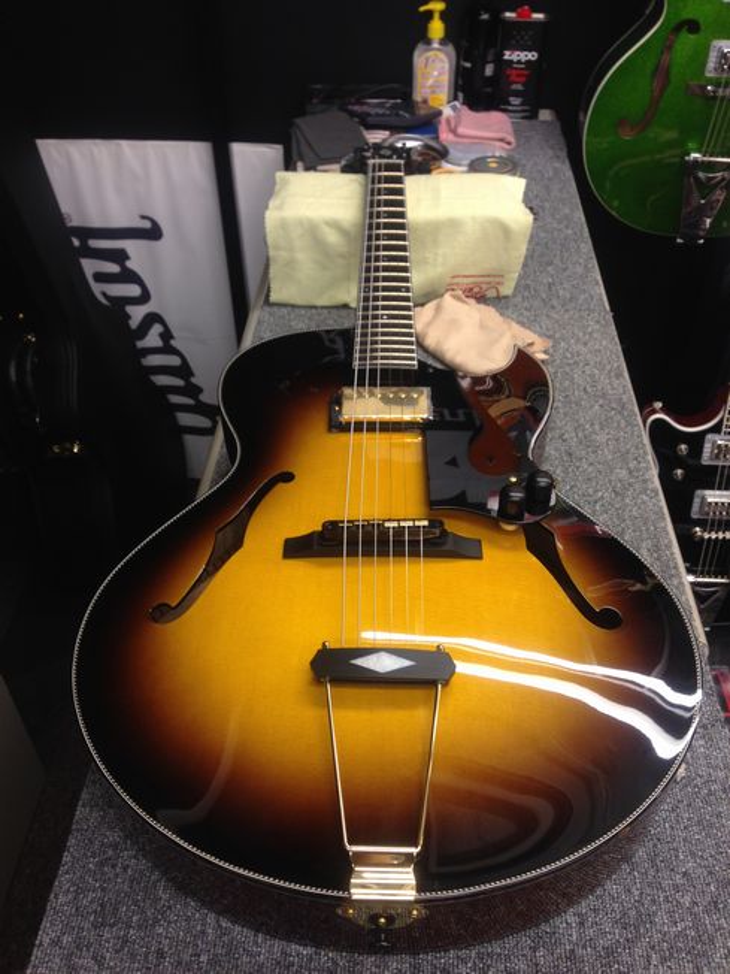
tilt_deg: -38.9
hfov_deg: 42.9
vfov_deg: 55.4
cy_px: 487
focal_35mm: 33
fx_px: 928
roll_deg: -0.5
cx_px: 365
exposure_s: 1/30
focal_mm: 4.12
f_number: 2.4
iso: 50
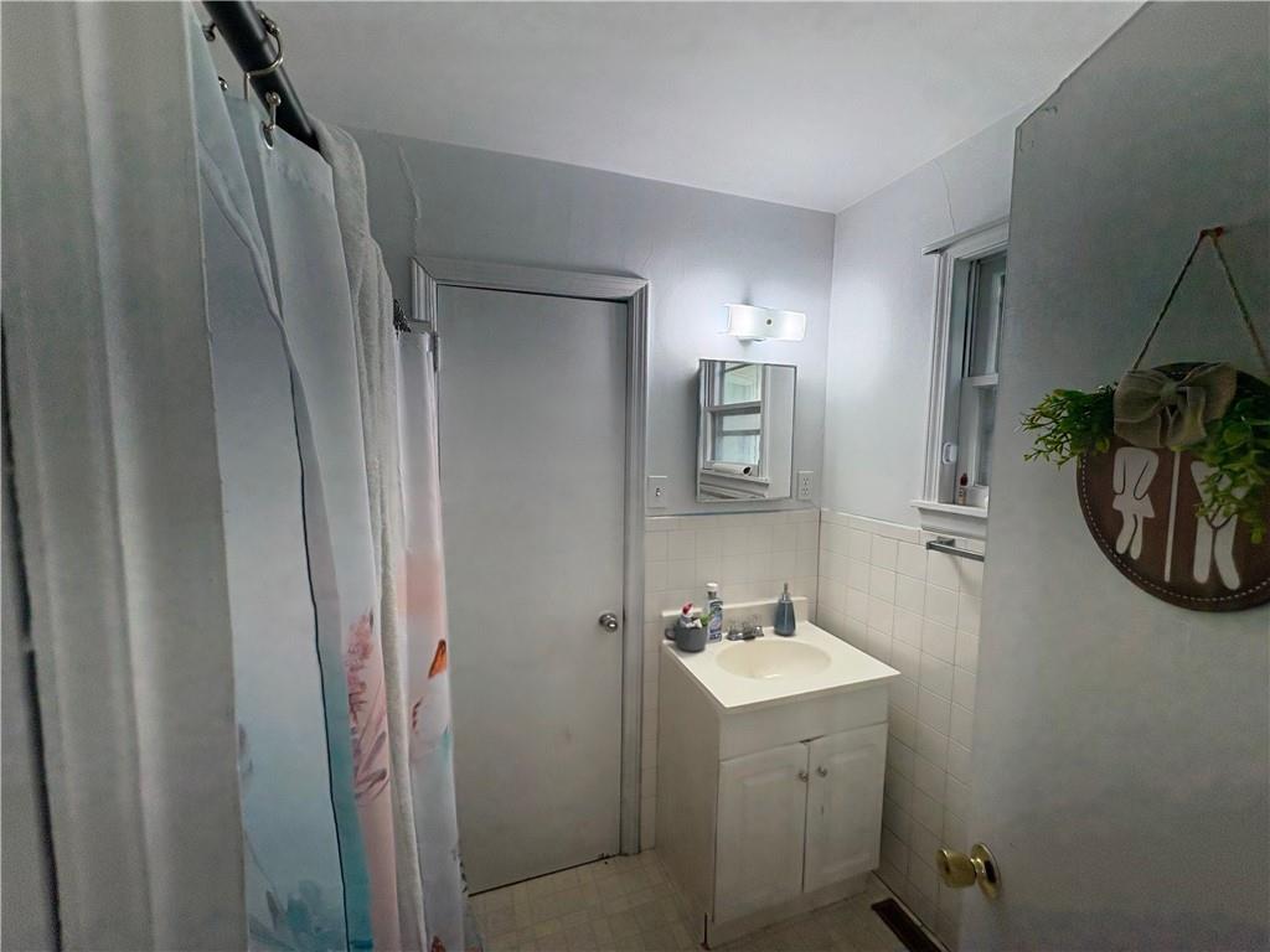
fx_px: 514
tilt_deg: -3.9
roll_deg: -0.6
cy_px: 476
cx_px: 635
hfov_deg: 102.1
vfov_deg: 85.7
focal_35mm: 14
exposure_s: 1/120
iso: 125
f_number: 2.2
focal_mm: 2.22
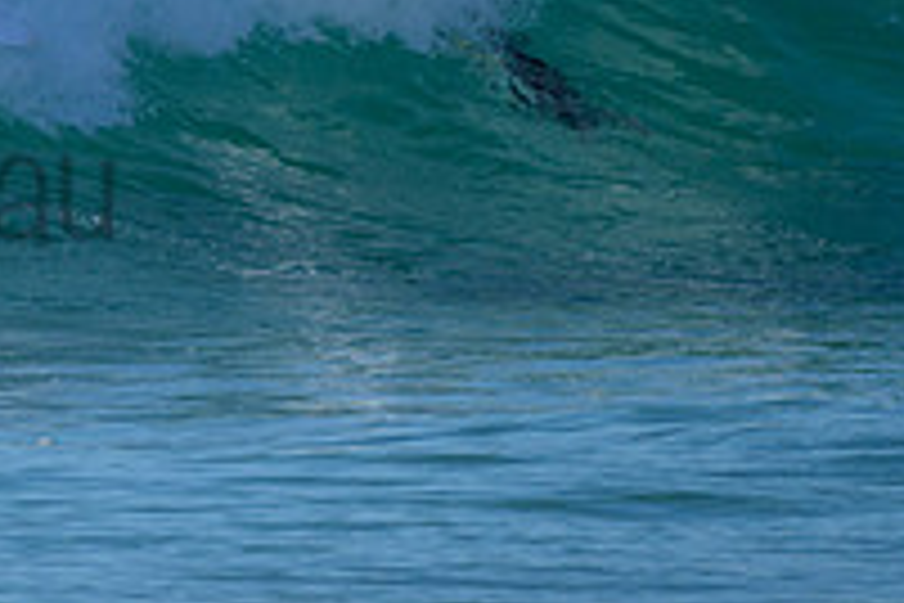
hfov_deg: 1.2
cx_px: -66
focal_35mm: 1766
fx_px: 44343
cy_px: -22
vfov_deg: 0.8
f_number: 5.6
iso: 180
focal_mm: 500
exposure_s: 1/2000
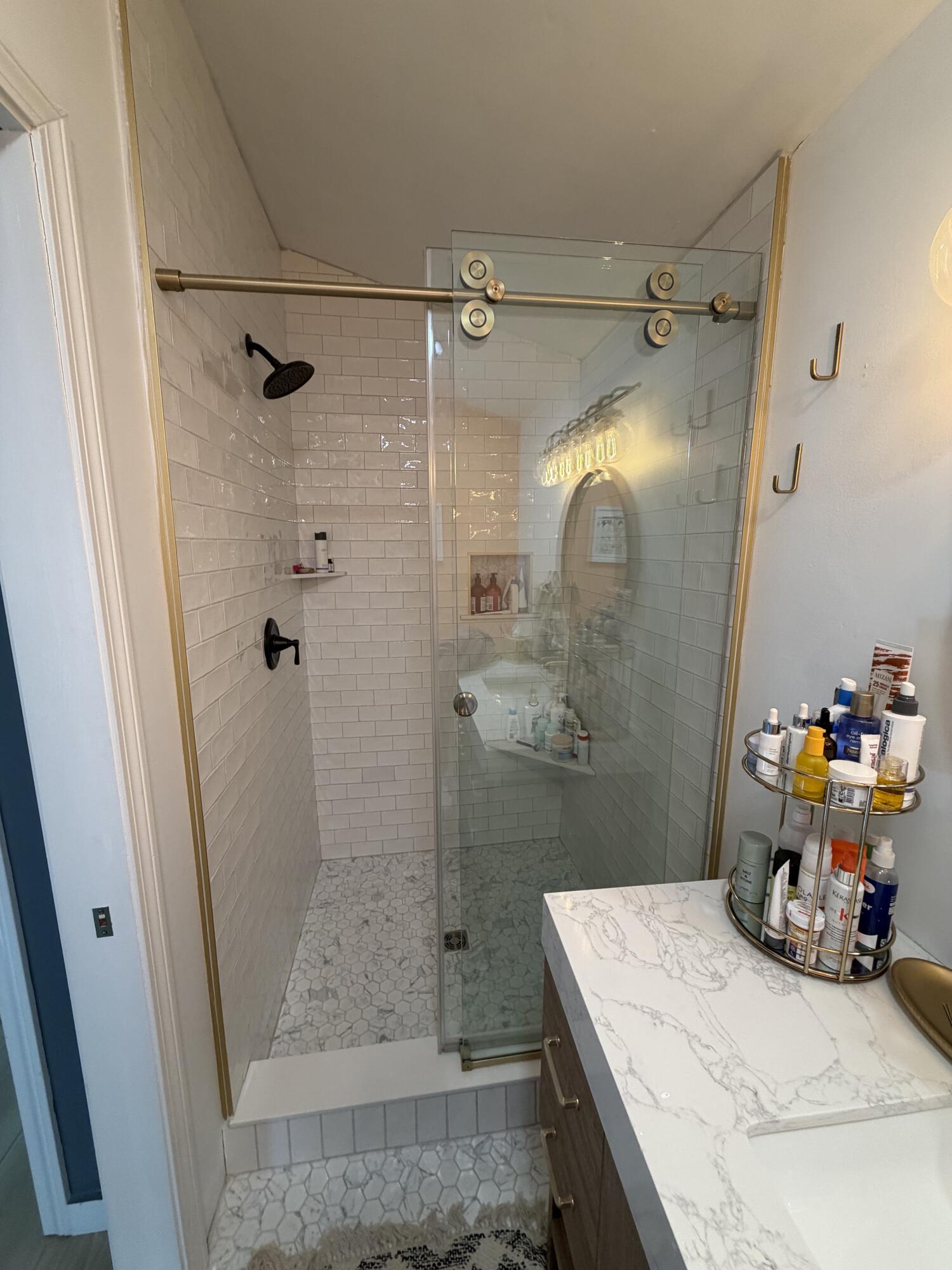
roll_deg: +1.4
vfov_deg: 102.1
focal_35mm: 14
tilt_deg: -10.5
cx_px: 476
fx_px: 513
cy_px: 635
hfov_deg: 85.7
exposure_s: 1/60
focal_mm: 2.22
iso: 160
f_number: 2.2
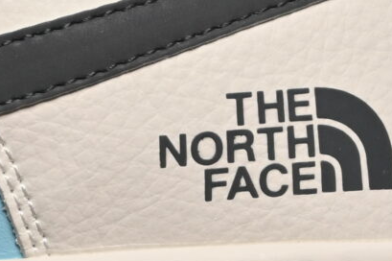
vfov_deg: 2.9
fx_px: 5114
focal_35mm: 470
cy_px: -11
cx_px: -333
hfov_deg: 4.3
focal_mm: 50
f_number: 6.3
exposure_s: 1/60
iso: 160
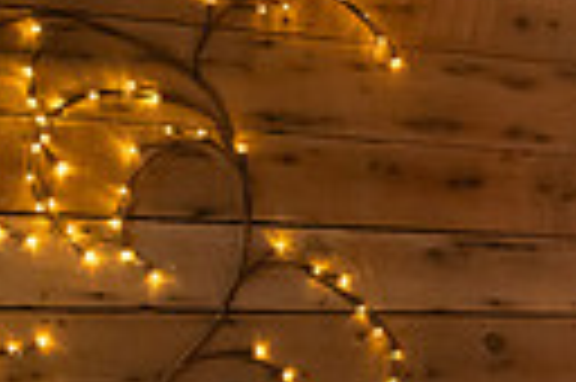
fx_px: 1742
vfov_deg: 11.9
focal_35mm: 109
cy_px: 580
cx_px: 976
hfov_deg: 16.3
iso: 6400
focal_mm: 24
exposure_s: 1/80
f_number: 6.3
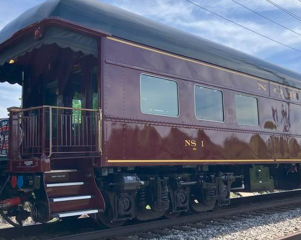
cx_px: 111
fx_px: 356
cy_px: 111
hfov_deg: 45.4
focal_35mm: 40
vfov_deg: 37.3
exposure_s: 1/1312
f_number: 1.8
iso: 32
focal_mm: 3.99
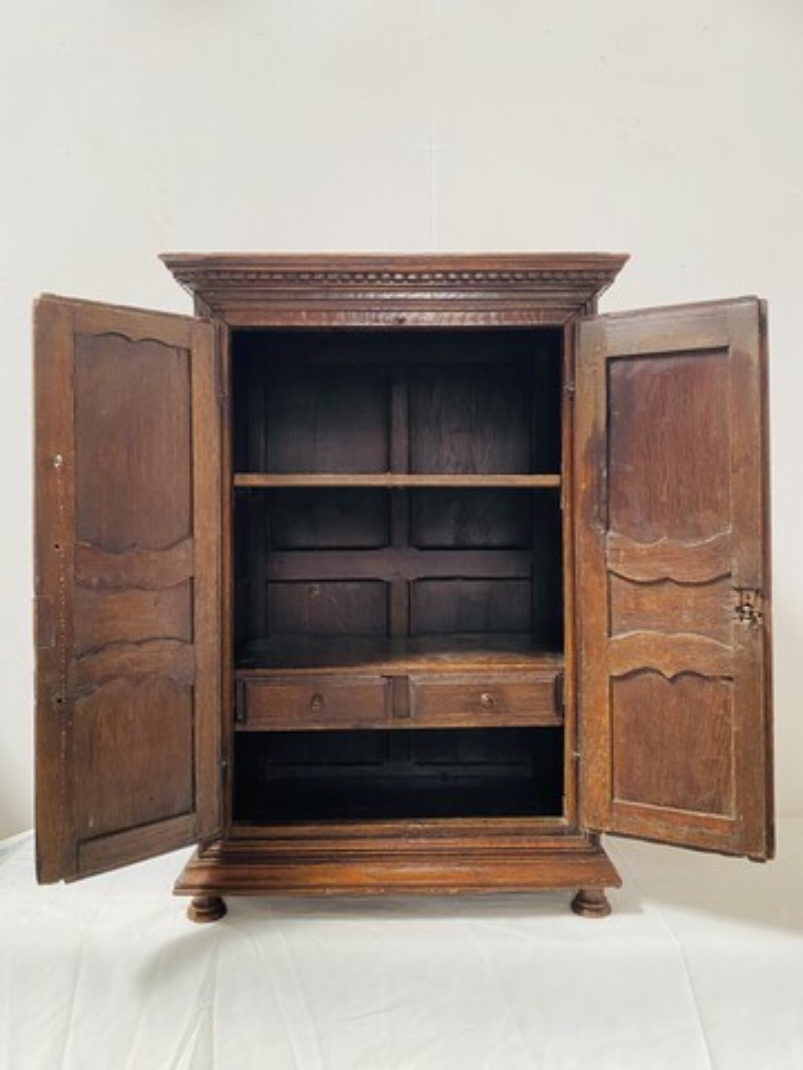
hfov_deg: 53.1
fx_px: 804
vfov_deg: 67.3
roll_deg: +0.5
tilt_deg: -2.1
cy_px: 535
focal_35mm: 26
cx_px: 402
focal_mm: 4.25
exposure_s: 1/80
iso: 125
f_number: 1.8
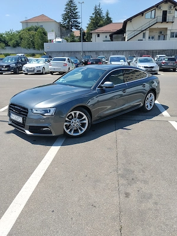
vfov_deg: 61.7
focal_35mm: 29
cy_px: 118
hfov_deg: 48.2
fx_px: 198
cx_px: 88
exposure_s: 1/1360
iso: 50
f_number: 1.8
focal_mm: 4.22
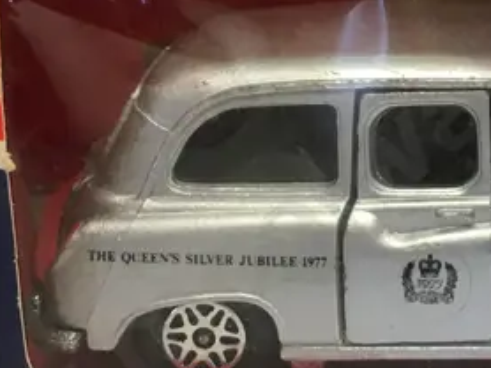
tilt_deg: -19.0
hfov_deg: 17.6
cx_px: 574
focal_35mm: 107
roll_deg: +0.3
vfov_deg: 13.7
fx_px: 1516
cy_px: 21
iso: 50
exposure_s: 1/33
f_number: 2.2
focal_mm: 4.15
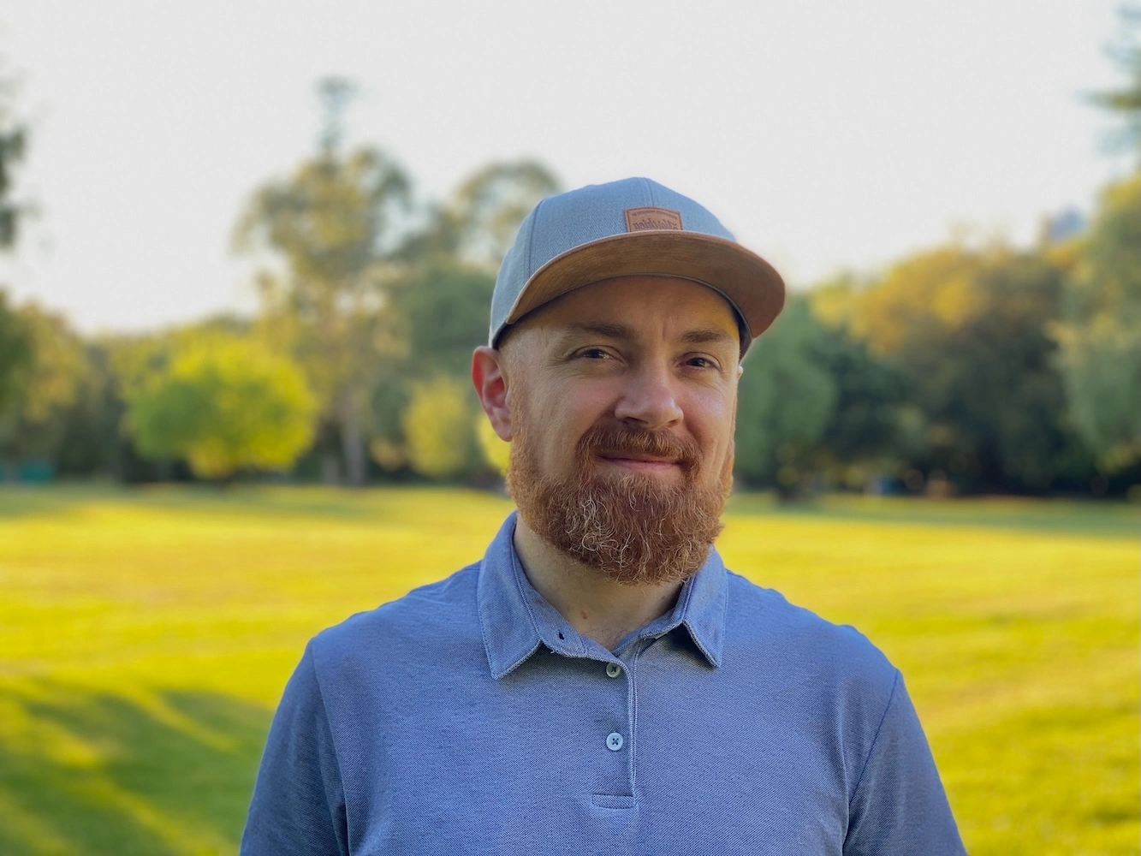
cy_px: 428
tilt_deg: +1.6
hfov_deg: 36.8
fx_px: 1714
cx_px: 570
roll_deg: +0.9
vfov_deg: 28.0
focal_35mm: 52
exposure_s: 1/122
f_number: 2
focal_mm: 6
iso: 40
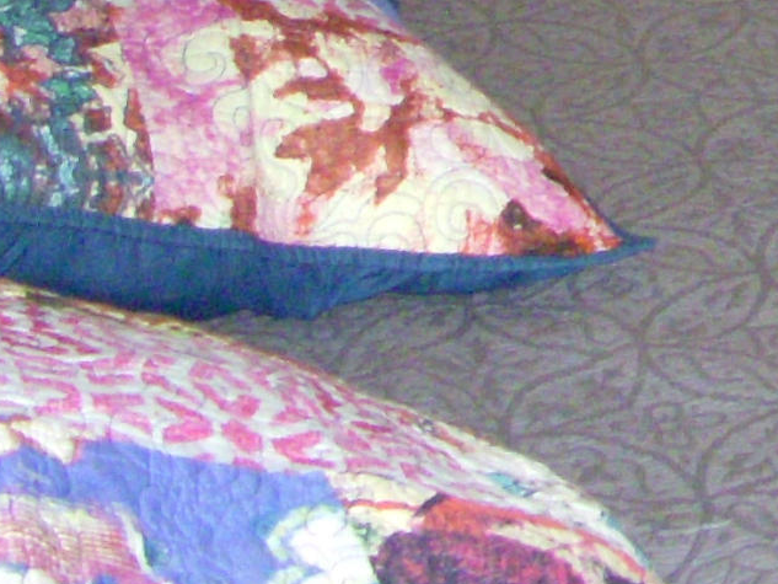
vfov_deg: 8.8
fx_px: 3597
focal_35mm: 160
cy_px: -551
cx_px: 1564
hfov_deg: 11.2
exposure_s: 1/250
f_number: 3.3
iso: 800
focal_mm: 6.3
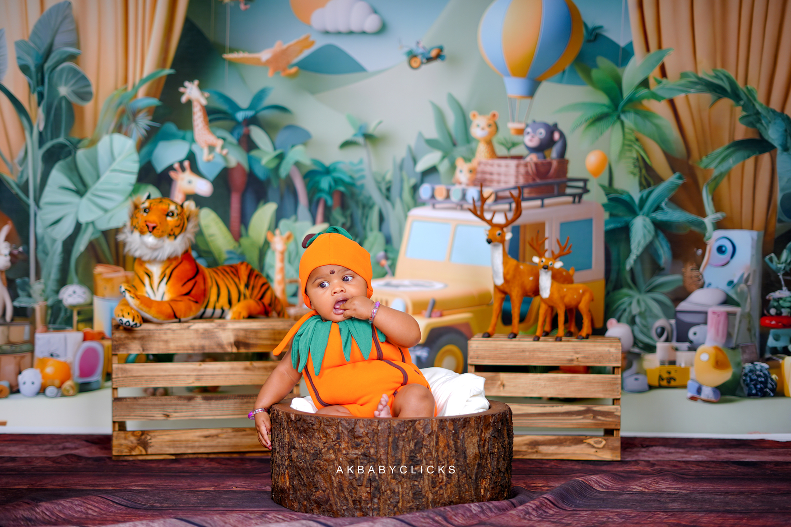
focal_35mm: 50
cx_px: 396
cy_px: 264
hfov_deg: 39.6
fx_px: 1099
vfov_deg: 27.0
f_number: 1.8
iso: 64
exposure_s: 1/160
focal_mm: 50
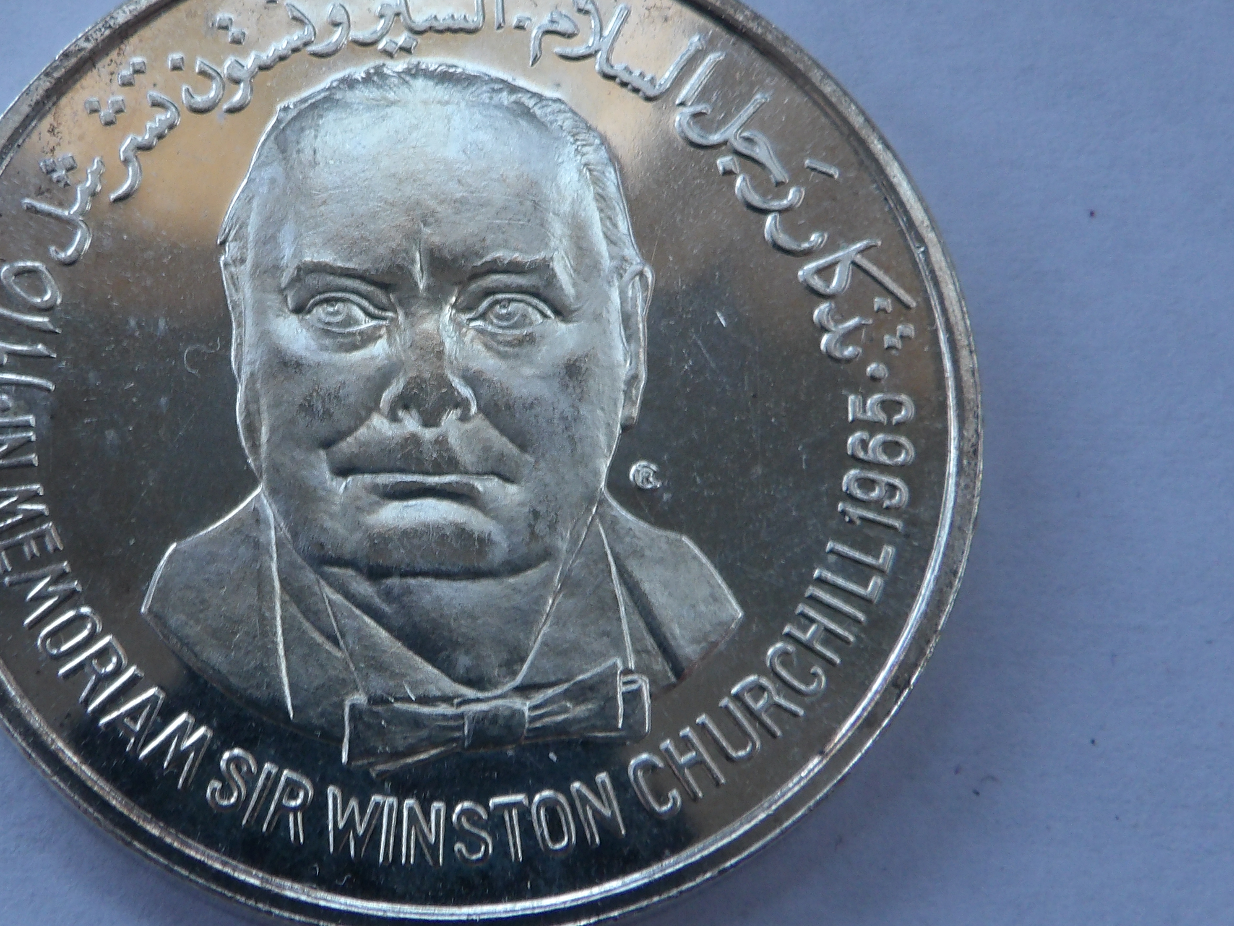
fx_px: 2638
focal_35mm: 74
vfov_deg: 19.9
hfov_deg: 26.2
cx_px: 434
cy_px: 399
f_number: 4.9
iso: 129
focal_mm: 7.6
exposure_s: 1/30
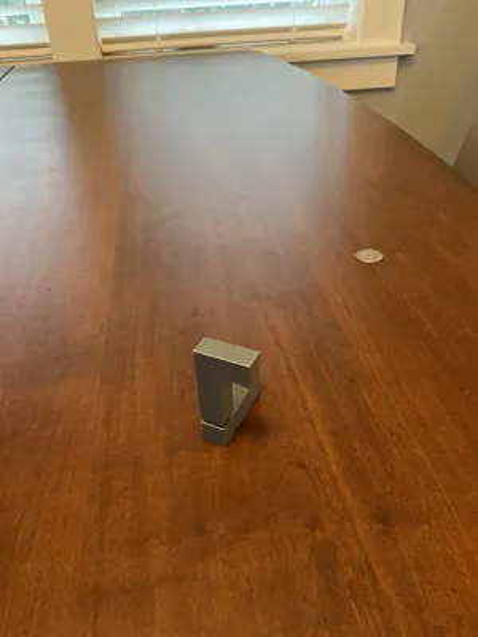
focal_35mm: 29
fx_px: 534
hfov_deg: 48.2
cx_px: 239
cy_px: 318
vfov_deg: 61.7
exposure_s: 1/40
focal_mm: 3
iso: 200
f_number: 1.8
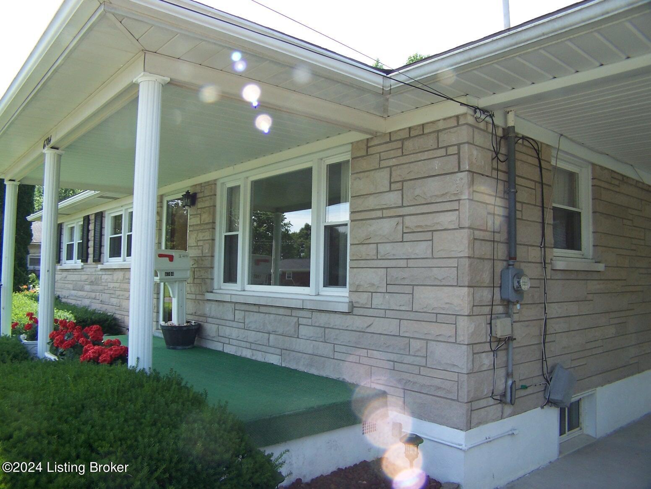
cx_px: 326
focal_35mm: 38
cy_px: 244
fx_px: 715
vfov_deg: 37.7
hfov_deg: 49.0
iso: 80
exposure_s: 1/350
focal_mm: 6.3
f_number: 2.8
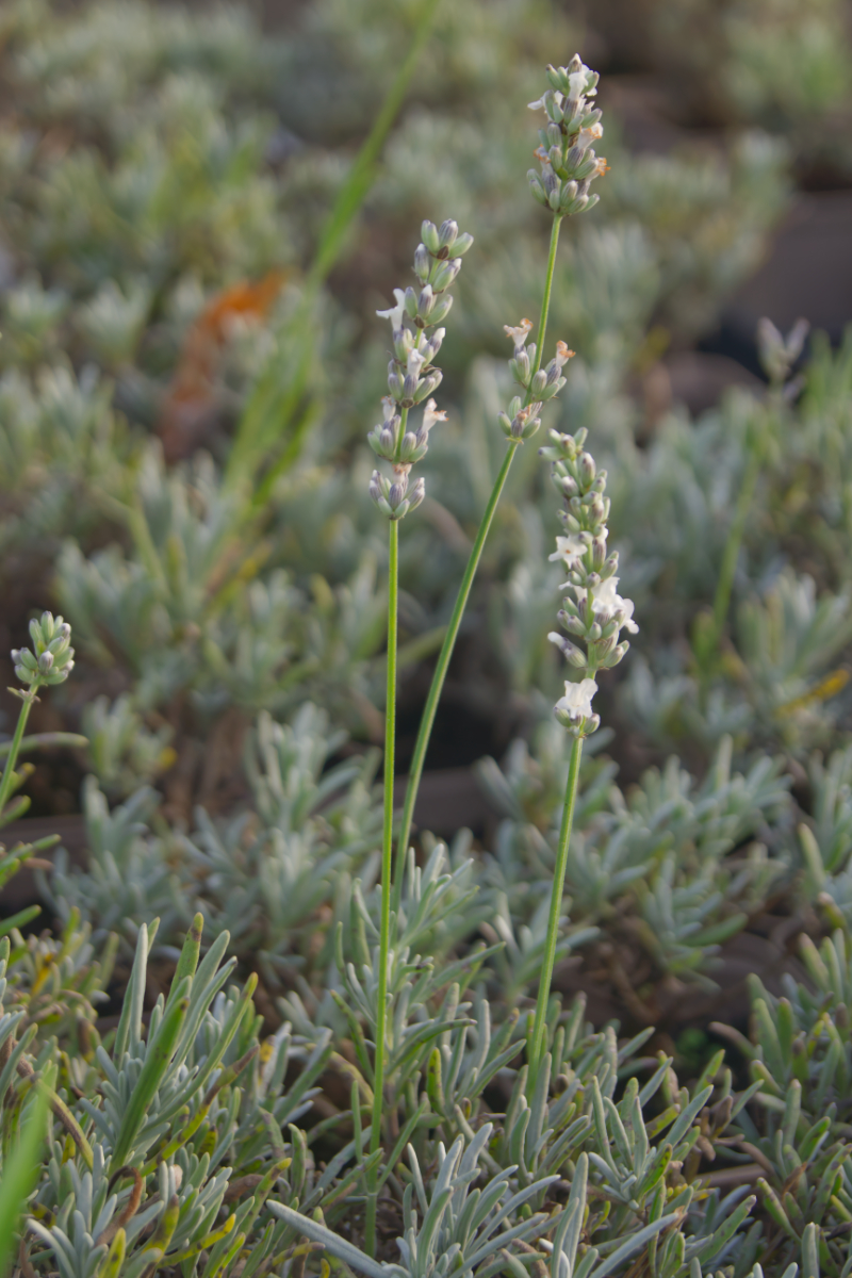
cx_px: 426
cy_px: 639
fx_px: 2929
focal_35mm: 82
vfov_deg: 24.6
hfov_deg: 16.6
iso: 160
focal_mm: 55
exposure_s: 1/100
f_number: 5.6
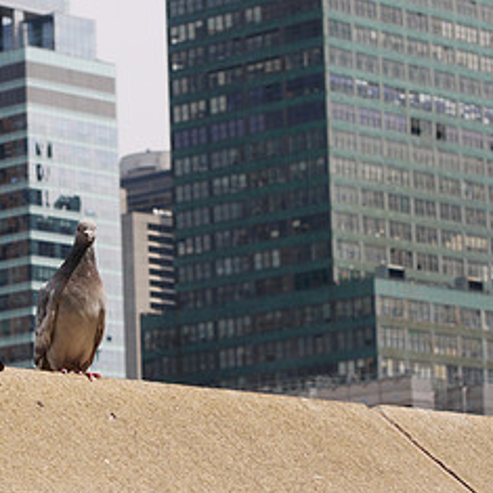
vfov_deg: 8.9
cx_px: 36
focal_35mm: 196
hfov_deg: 8.9
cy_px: 307
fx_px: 3158
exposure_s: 1/500
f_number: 6.3
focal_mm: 45
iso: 100
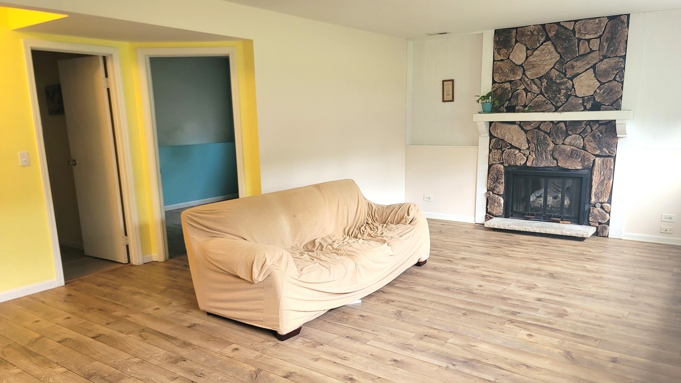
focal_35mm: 28
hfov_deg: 67.9
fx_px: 506
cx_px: 342
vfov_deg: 41.3
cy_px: 229
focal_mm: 7
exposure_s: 1/60
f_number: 1.8
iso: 200
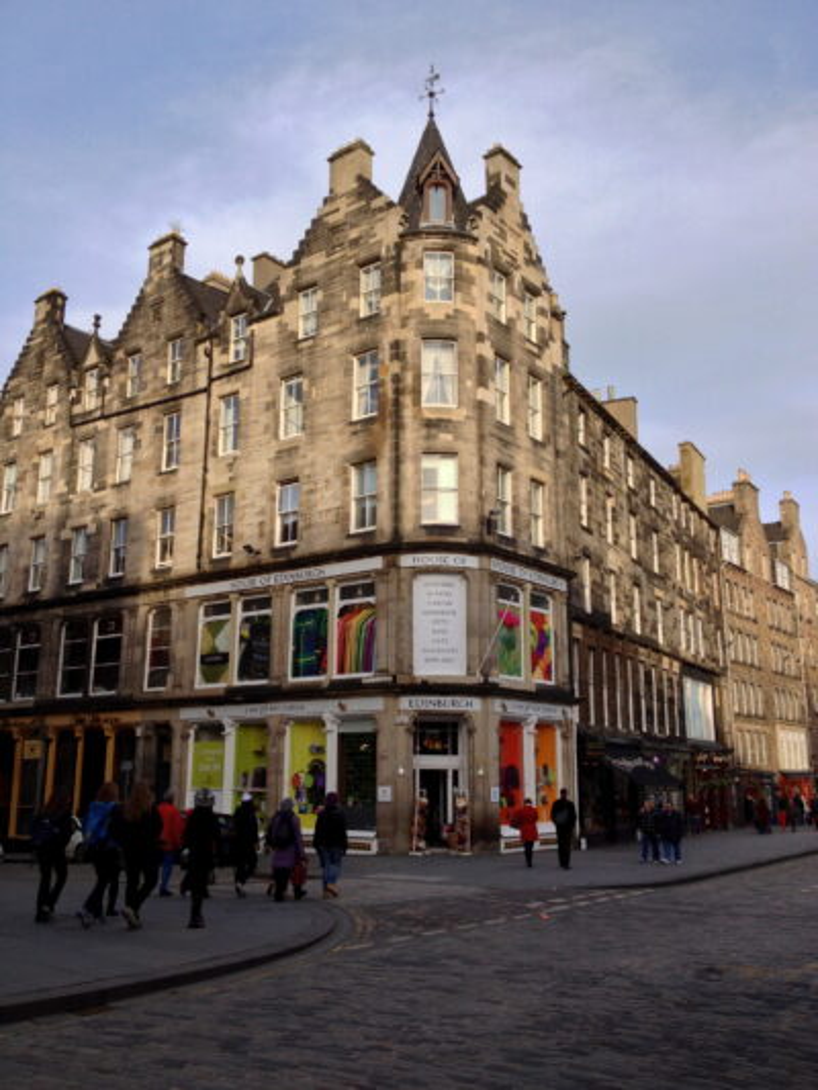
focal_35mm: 35
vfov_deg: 52.6
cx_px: 409
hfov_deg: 40.7
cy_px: 545
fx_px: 1102
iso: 50
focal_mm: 4.28
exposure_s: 1/657
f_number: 2.4
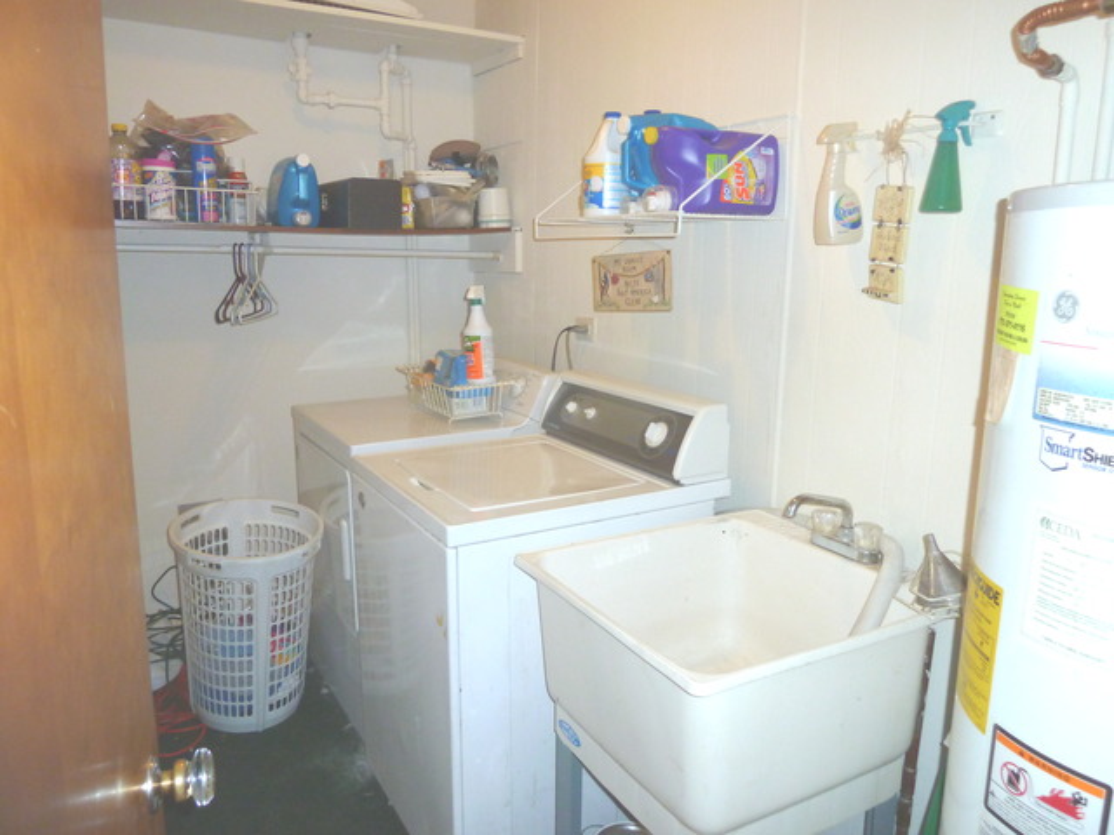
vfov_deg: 54.9
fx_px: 805
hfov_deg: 69.4
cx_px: 557
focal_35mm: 25
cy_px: 418
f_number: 3.3
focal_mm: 4.1
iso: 200
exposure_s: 1/30
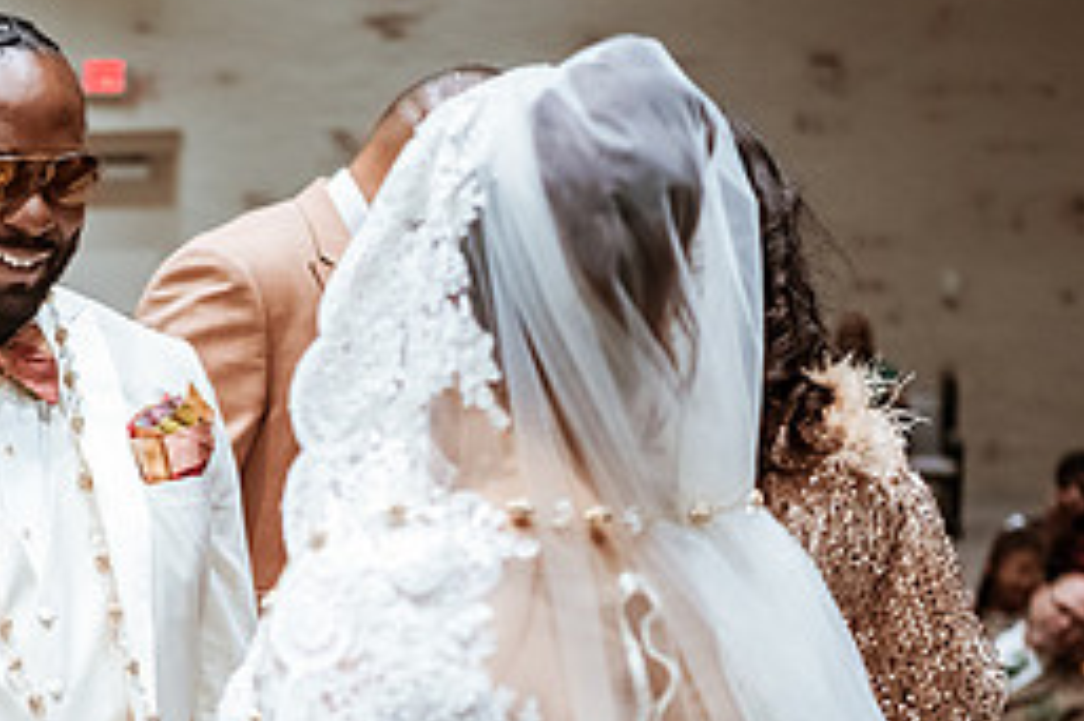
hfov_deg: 24.6
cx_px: 34
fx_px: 2377
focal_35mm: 79
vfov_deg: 17.1
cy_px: 613
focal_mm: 35
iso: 1000
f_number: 1.8
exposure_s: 1/500
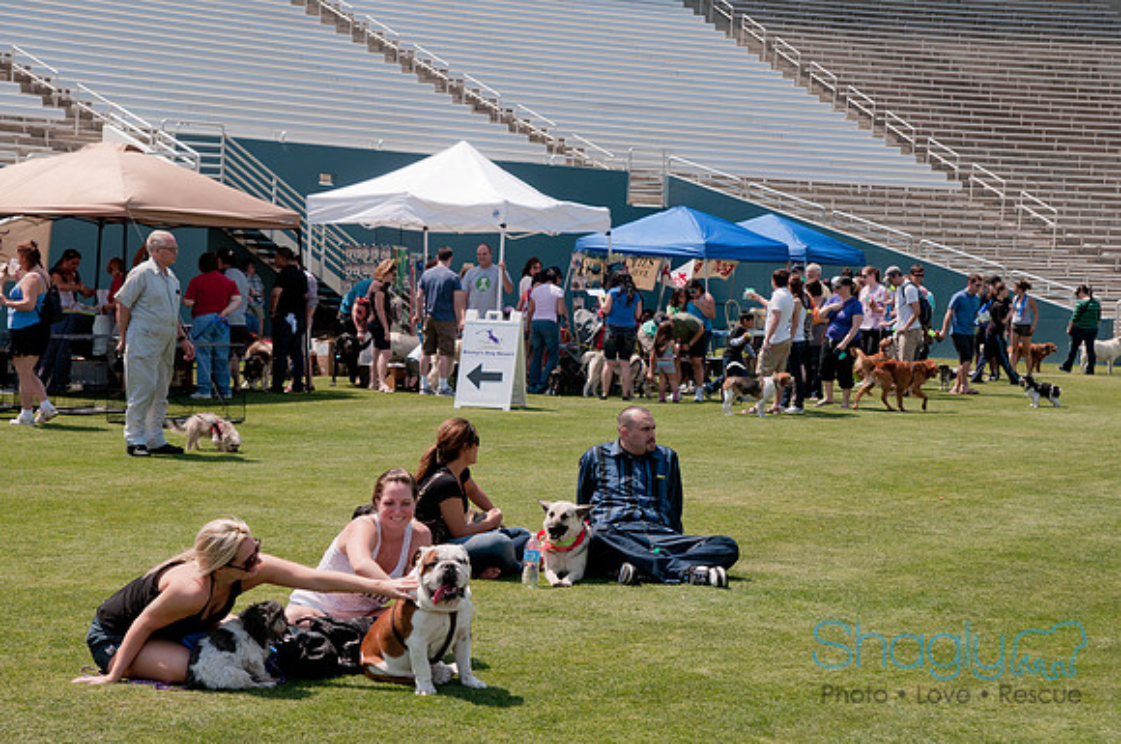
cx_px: 560
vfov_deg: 18.1
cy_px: 372
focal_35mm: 75
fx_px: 2332
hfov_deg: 27.0
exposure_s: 1/640
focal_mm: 50
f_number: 5.6
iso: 200
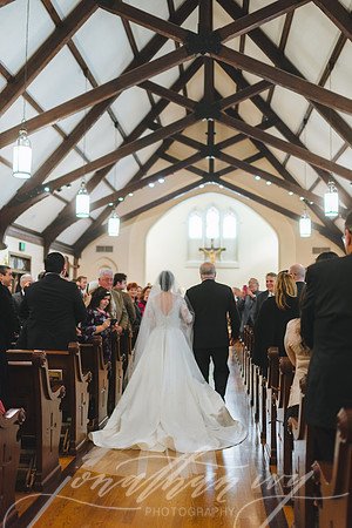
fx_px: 513
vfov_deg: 54.4
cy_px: 264
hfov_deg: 37.9
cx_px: 176
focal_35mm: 35
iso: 400
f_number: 1.4
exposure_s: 1/125
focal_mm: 35
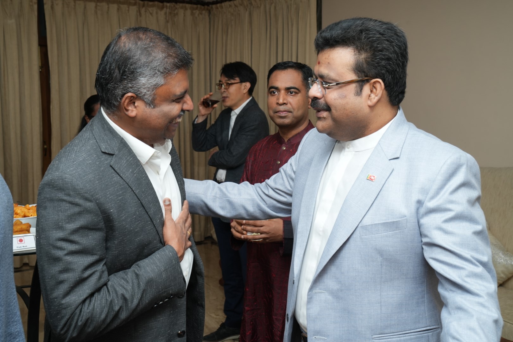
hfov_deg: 41.9
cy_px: 171
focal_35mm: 47
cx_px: 256
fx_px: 670
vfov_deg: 28.6
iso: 400
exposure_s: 1/160
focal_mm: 47
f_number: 8
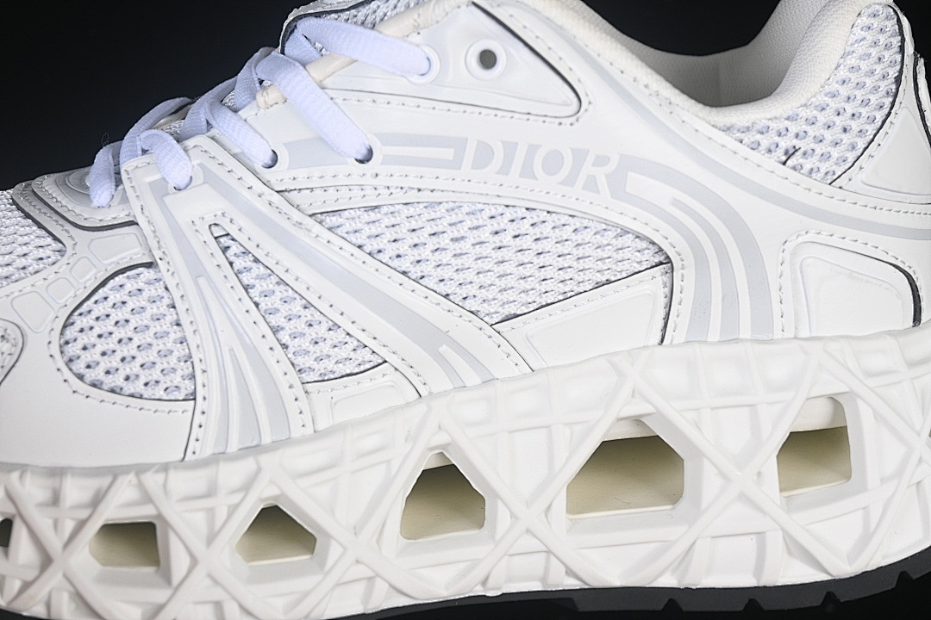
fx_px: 1939
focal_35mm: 75
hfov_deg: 27.0
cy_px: 310
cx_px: 466
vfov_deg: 18.2
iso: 160
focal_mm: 50
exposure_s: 1/60
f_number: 7.1
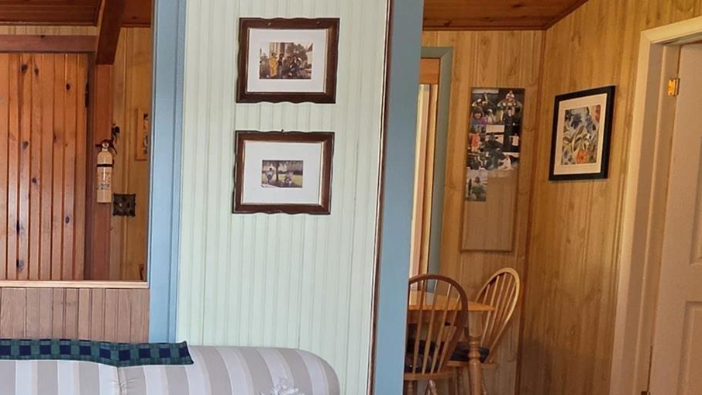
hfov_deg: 37.7
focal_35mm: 48
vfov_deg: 24.4
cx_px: -20
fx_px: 894
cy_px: 328
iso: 100
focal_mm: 2.2
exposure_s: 1/120
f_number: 1.9
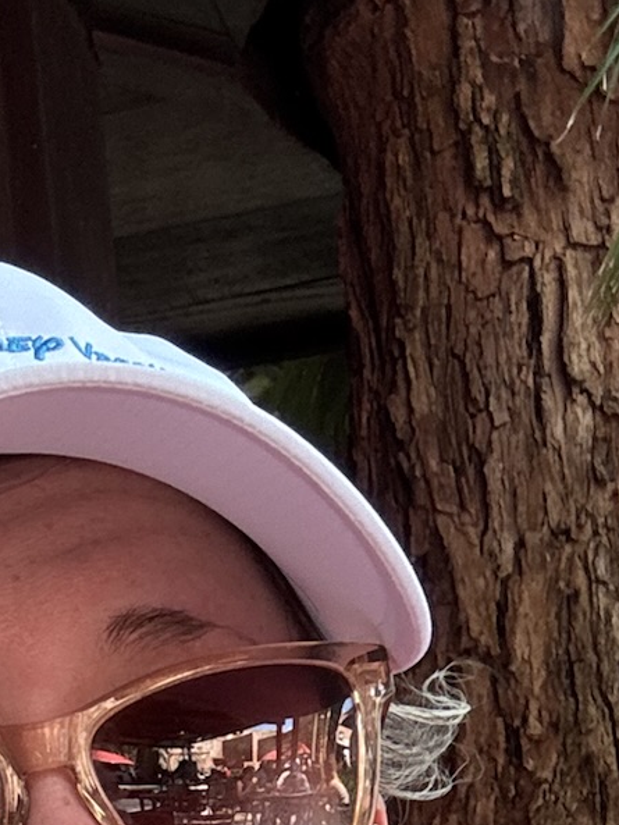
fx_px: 2169
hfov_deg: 16.2
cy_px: 1228
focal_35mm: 91
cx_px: 191
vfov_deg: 19.0
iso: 80
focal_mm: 2.69
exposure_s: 1/93
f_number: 1.9
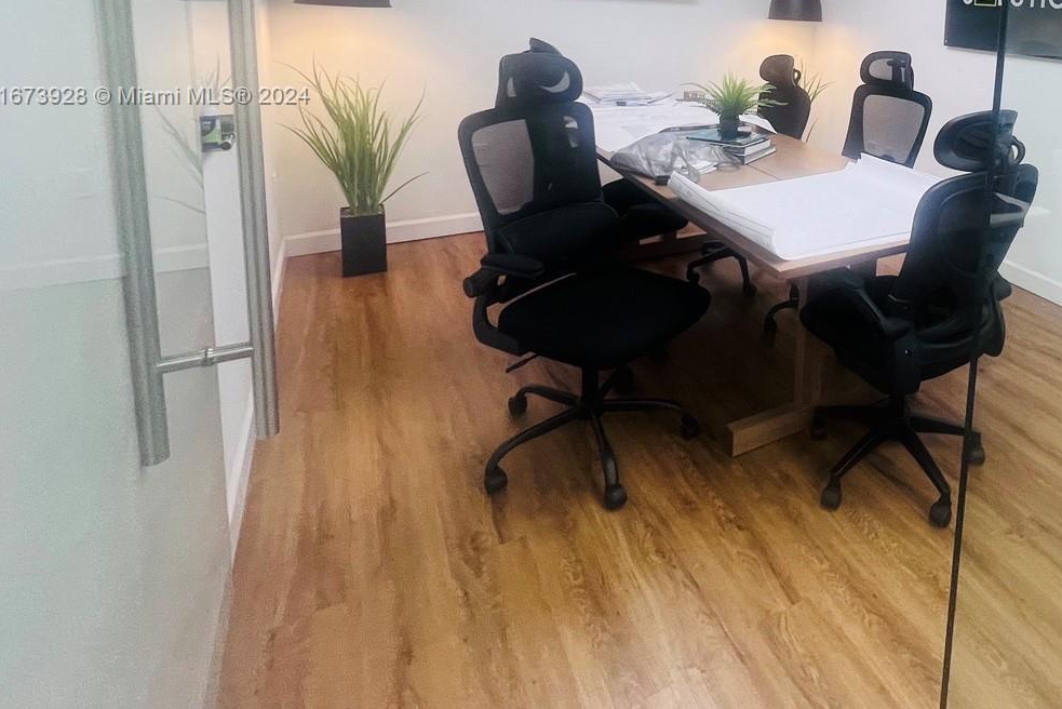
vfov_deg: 51.8
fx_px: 649
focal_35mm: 22
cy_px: 97
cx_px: 828
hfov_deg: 71.7
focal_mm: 1.57
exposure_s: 1/120
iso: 100
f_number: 1.8
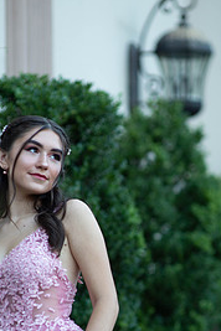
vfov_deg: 14.3
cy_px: 275
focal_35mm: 143
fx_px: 1317
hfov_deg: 9.6
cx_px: 129
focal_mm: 85
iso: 250
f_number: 2
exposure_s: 1/640
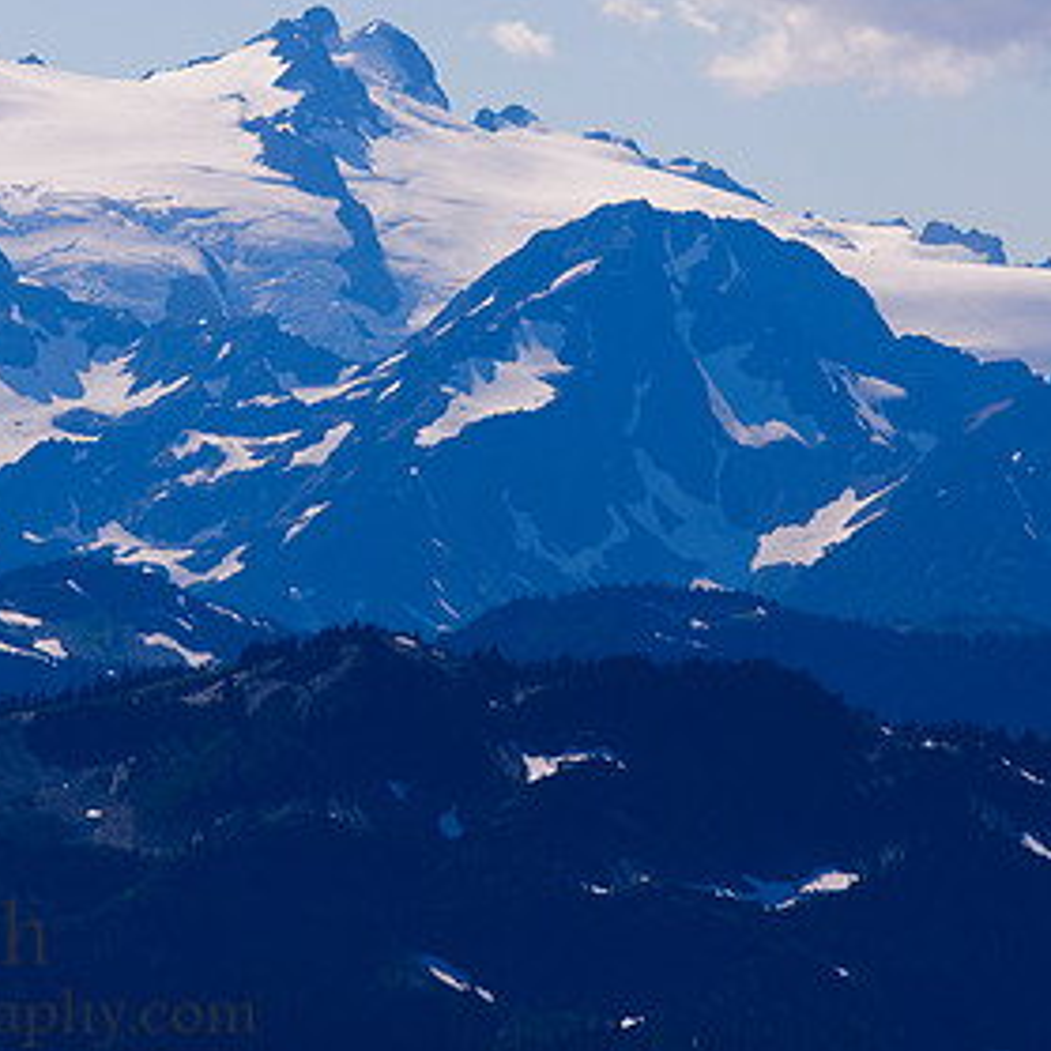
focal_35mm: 530
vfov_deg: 3.3
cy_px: 330
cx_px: 429
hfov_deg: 3.3
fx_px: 18206
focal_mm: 200
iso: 400
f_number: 8
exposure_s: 1/2000
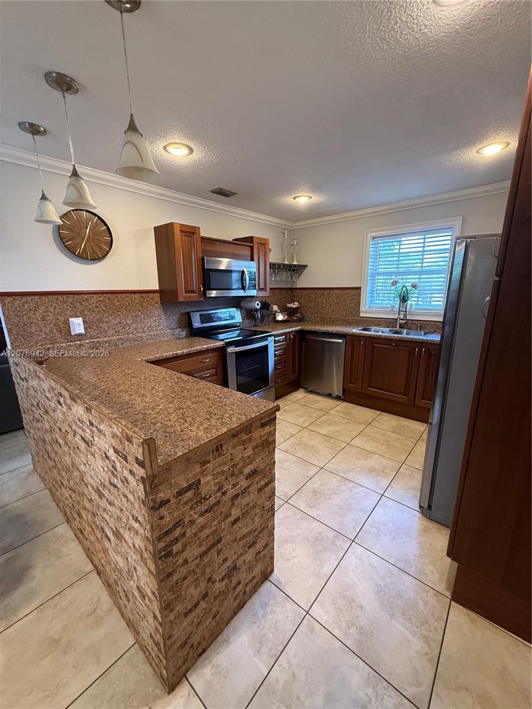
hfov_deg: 85.7
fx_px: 287
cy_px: 354
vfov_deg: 102.1
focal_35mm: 14
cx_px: 266
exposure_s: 1/60
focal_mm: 2.22
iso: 320
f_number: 2.2
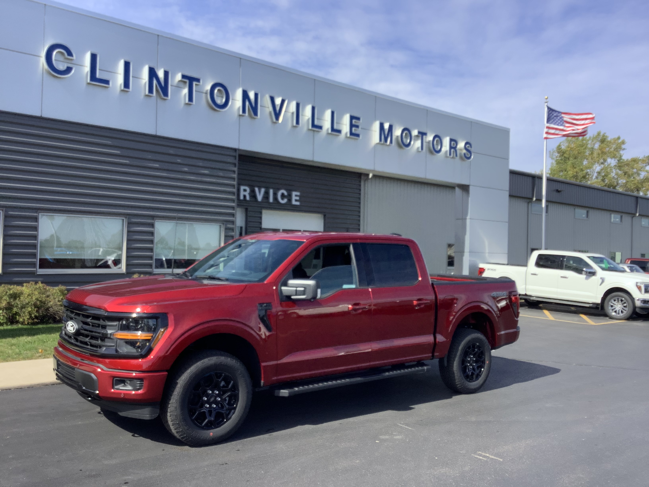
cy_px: 244
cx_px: 324
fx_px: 581
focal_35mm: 31
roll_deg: -1.0
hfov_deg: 58.4
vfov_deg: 45.4
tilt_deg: +0.9
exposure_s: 1/886
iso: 25
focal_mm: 3.3
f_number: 2.4
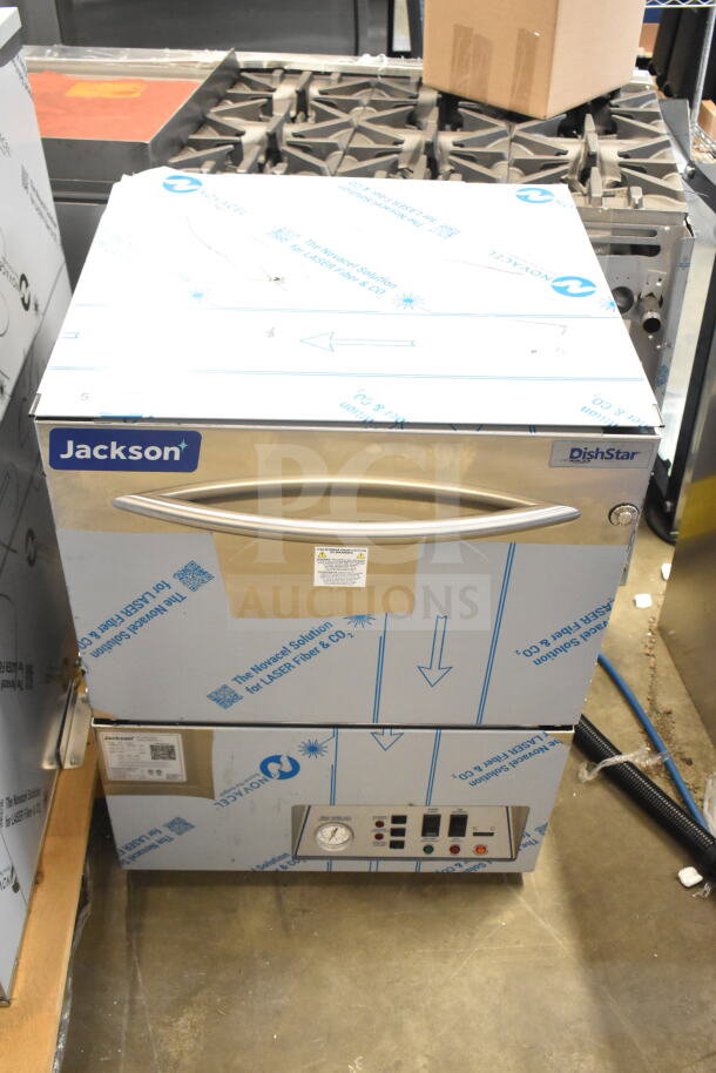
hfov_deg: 38.4
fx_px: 1028
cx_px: 358
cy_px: 536
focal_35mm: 34
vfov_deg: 55.1
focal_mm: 23
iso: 4500
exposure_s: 1/40
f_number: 3.8
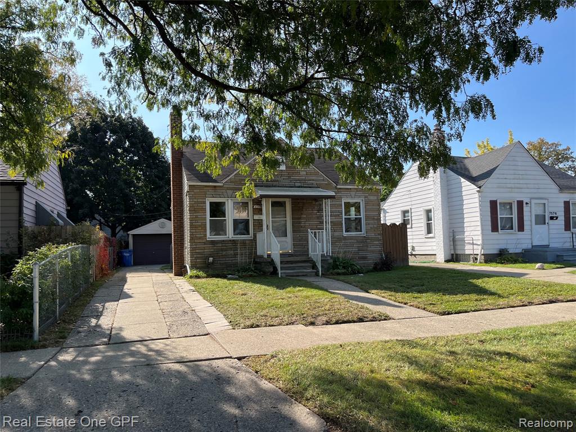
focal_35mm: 26
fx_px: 433
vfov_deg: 53.1
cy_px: 216
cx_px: 288
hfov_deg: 67.3
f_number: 1.6
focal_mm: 5.1
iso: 50
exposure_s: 1/1477
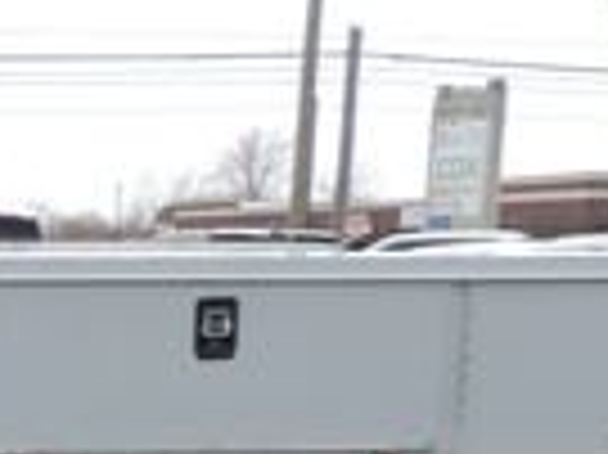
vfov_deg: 12.6
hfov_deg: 14.3
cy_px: 557
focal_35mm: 114
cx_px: -631
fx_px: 2001
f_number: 3
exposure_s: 1/640
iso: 80
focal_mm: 4.3
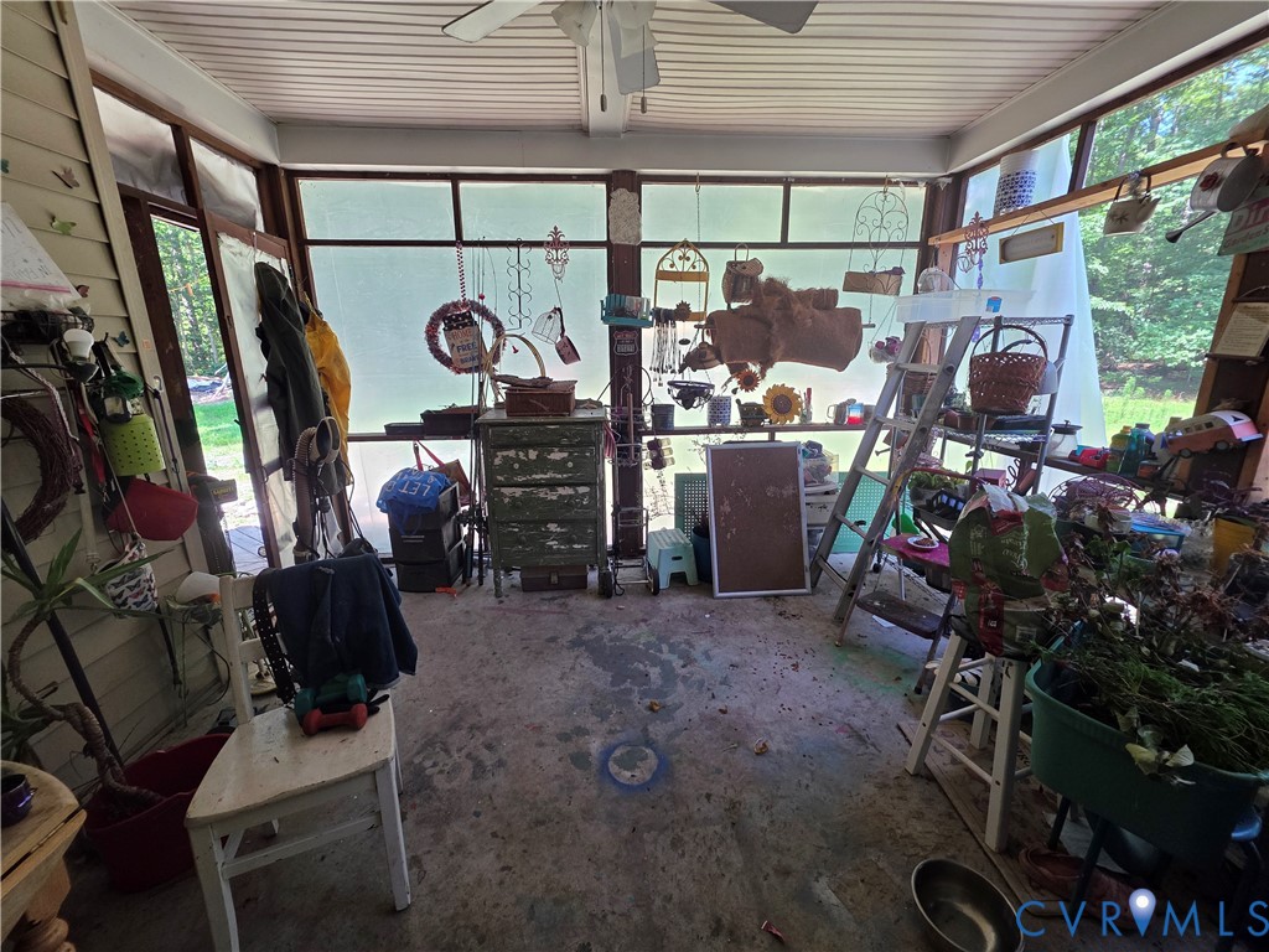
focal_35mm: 13
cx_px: 634
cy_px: 476
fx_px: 477
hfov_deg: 106.2
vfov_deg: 89.9
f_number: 1.9
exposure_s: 1/120
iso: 125
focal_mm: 2.2
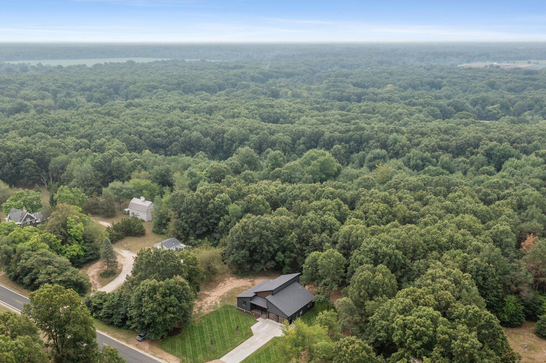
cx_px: 232
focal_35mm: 34
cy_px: 217
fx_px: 515
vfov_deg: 38.7
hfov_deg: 55.6
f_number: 8
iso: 100
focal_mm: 10.26
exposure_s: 1/160
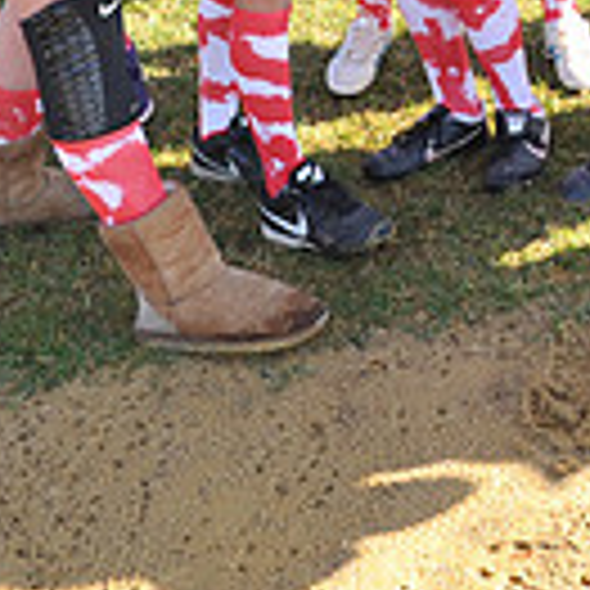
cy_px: -266
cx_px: 694
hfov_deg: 18.4
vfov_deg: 17.5
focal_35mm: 90
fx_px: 1735
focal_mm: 24
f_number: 5
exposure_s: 1/200
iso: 200
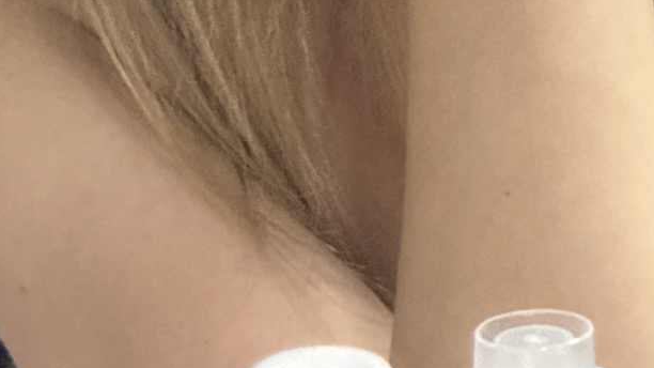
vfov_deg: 7.0
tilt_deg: -9.2
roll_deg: -1.1
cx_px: 997
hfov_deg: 12.0
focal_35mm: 171
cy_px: -212
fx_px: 2965
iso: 500
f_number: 1.78
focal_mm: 6.76
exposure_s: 1/25
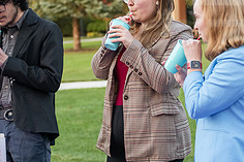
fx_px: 799
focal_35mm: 118
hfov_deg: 17.3
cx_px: 161
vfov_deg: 11.6
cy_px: 44
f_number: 2.8
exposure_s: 1/320
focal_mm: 48
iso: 1000
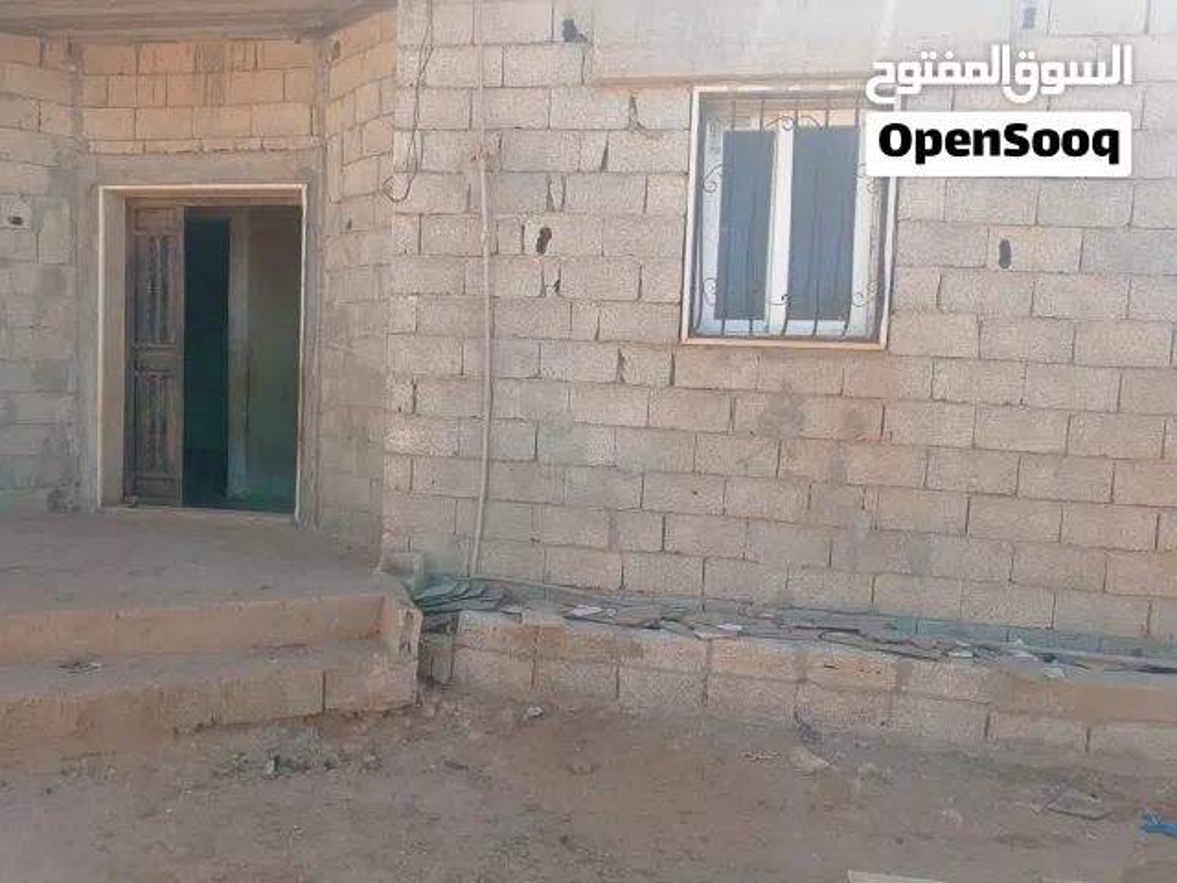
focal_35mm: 28
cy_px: 442
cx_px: 588
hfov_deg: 63.4
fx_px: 952
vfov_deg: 49.7
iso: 101
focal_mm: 4.7
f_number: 1.79
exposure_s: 1/864
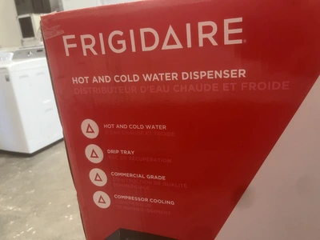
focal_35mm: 26
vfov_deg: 53.1
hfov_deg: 67.3
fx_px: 240
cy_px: 120
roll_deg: +6.4
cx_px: 160
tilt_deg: -16.3
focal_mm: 5.1
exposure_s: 1/60
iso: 320
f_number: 1.6
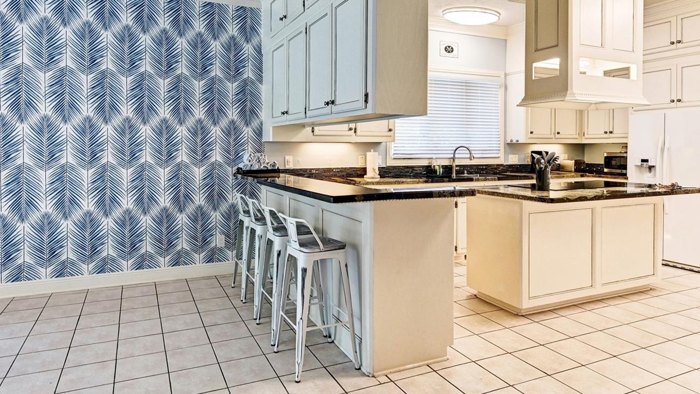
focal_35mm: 23
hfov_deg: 78.5
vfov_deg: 49.1
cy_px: 151
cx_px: 314
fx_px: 427
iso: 400
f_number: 8
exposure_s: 1/13
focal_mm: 14
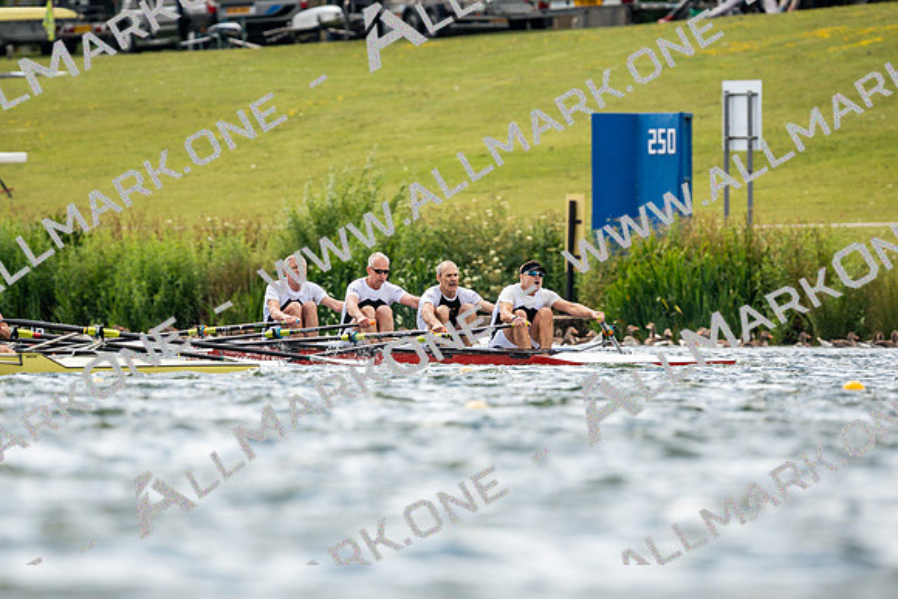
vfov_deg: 1.5
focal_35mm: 900
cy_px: 300
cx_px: 449
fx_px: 22454
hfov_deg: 2.3
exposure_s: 1/2000
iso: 400
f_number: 6.3
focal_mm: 600
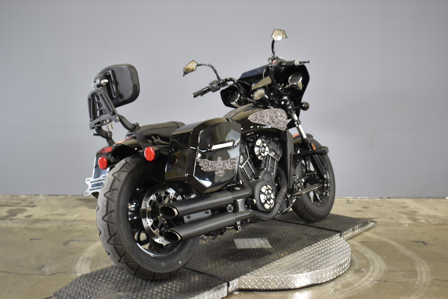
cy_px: 150
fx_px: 504
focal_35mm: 40
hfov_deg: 47.9
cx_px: 224
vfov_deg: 33.0
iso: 400
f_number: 4
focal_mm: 27
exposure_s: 1/15
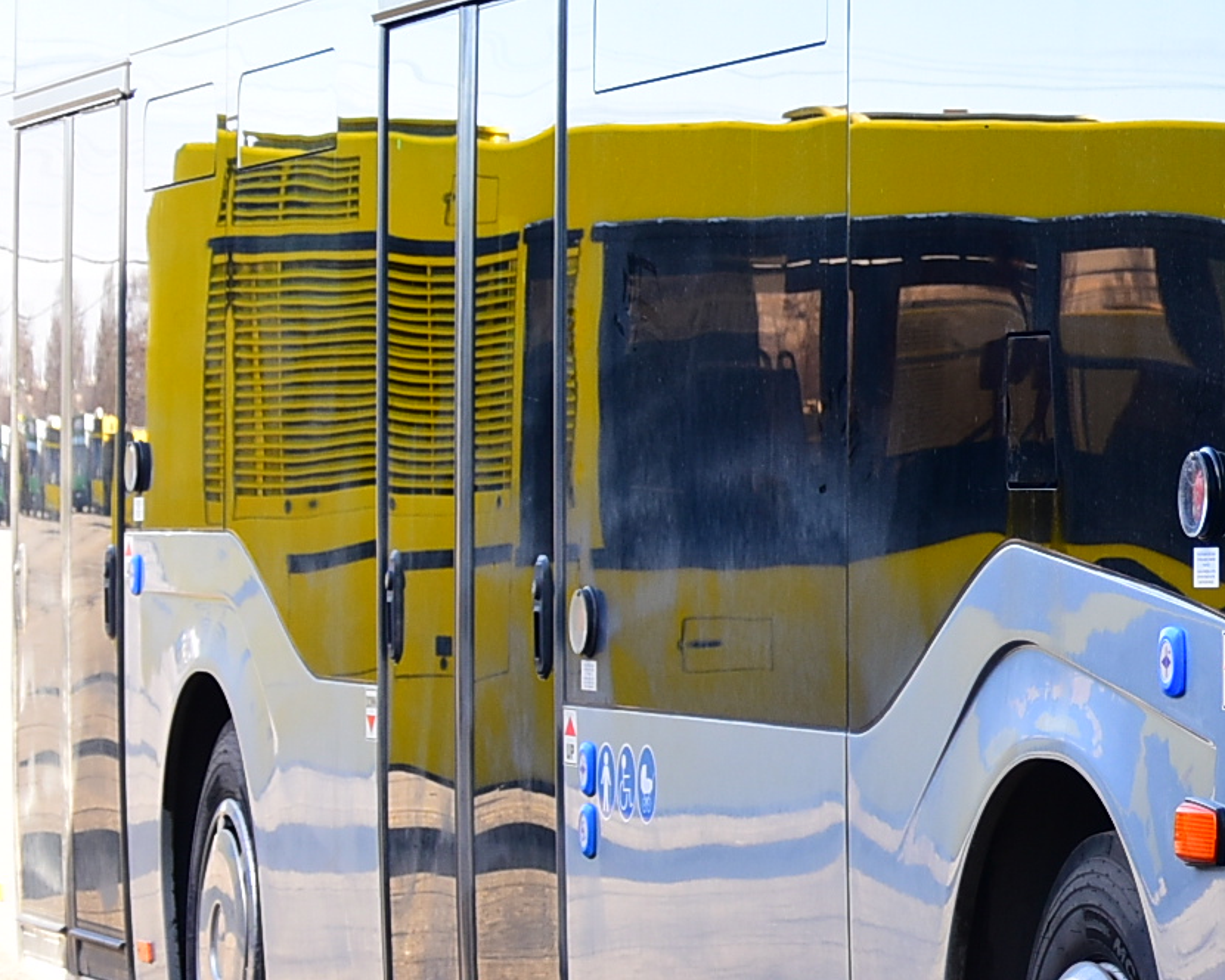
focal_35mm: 193
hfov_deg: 9.7
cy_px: 366
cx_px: 1818
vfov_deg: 8.0
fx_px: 6997
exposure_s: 1/250
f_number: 4.5
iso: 250
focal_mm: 38
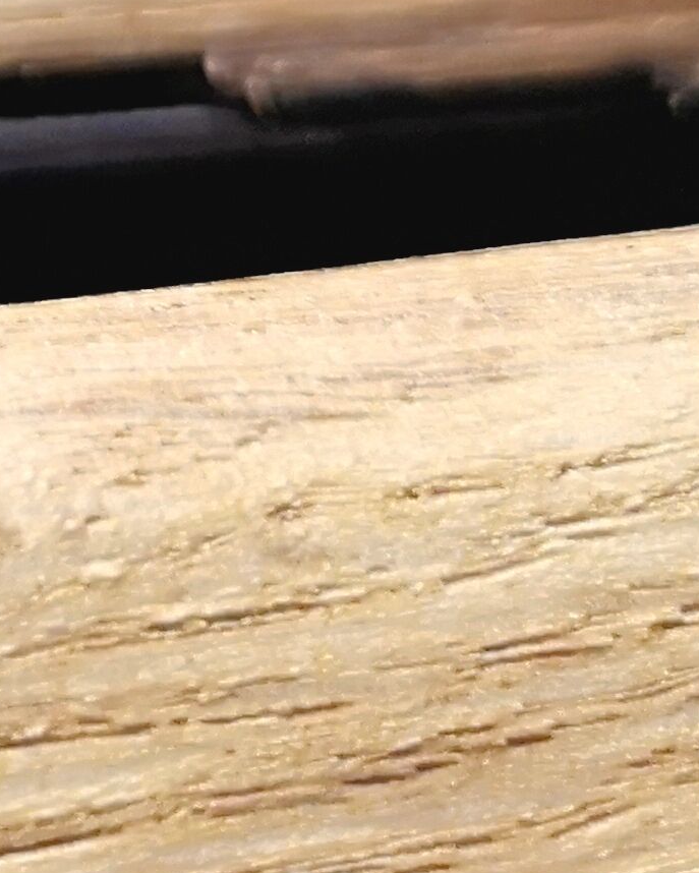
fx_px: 2895
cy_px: -643
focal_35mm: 112
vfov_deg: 15.1
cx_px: -569
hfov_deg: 12.5
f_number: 1.8
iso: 400
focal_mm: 3.95
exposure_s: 1/33.3
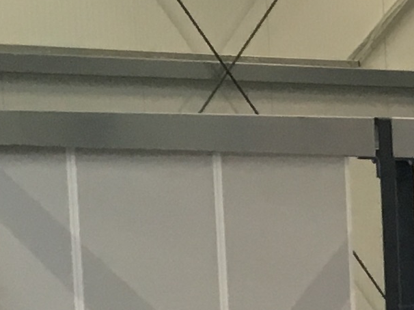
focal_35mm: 193
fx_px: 2307
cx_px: 1261
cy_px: 498
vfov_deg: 7.5
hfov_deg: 8.5
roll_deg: -1.1
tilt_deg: -9.2
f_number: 2.2
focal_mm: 4.15
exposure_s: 1/33
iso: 40
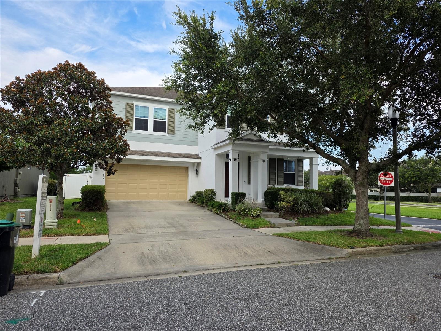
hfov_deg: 73.9
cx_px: 220
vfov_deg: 58.9
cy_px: 166
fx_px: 293
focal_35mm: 23
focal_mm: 6.25
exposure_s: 1/1542
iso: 80
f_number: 1.7
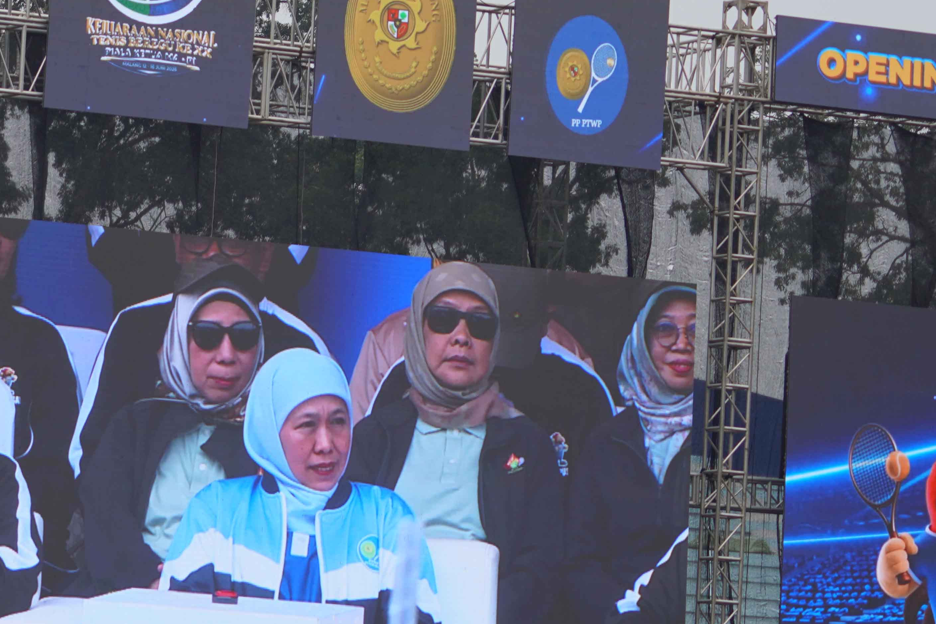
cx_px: 135
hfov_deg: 9.2
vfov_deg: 6.1
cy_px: 626
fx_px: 5823
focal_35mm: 224
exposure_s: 1/160
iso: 100
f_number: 4
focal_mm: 70
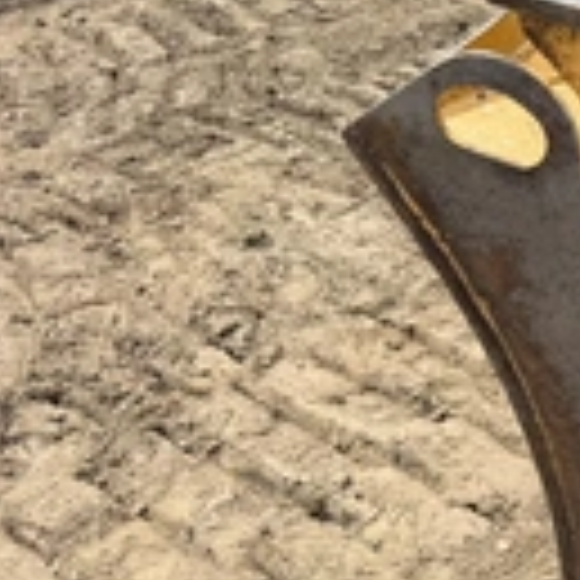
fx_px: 1251
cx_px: 886
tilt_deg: -30.2
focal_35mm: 66
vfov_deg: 25.9
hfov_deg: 21.6
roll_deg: +1.7
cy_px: 391
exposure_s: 1/2370
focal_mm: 6.76
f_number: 1.78
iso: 80
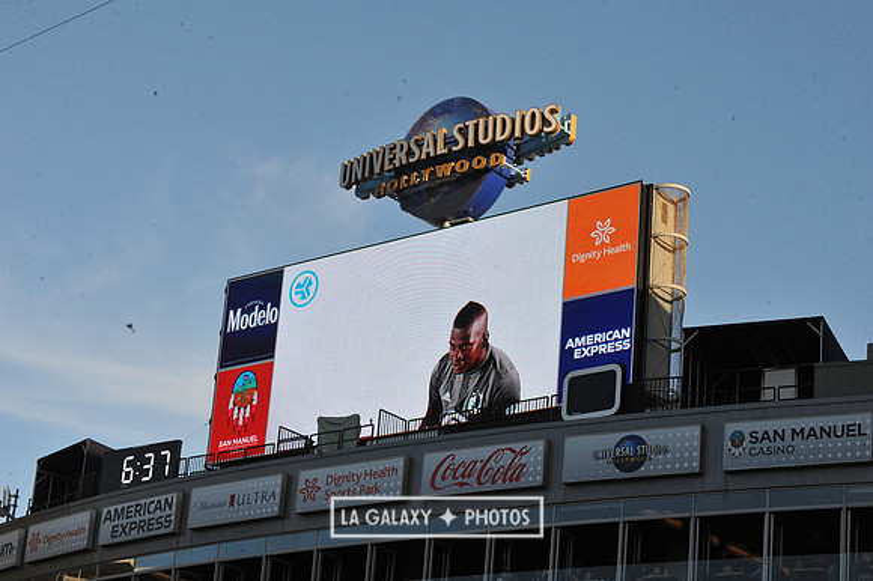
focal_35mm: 86
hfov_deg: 23.7
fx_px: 2084
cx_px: 436
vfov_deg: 15.9
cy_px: 290
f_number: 16
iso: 1600
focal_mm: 86
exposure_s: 1/1000
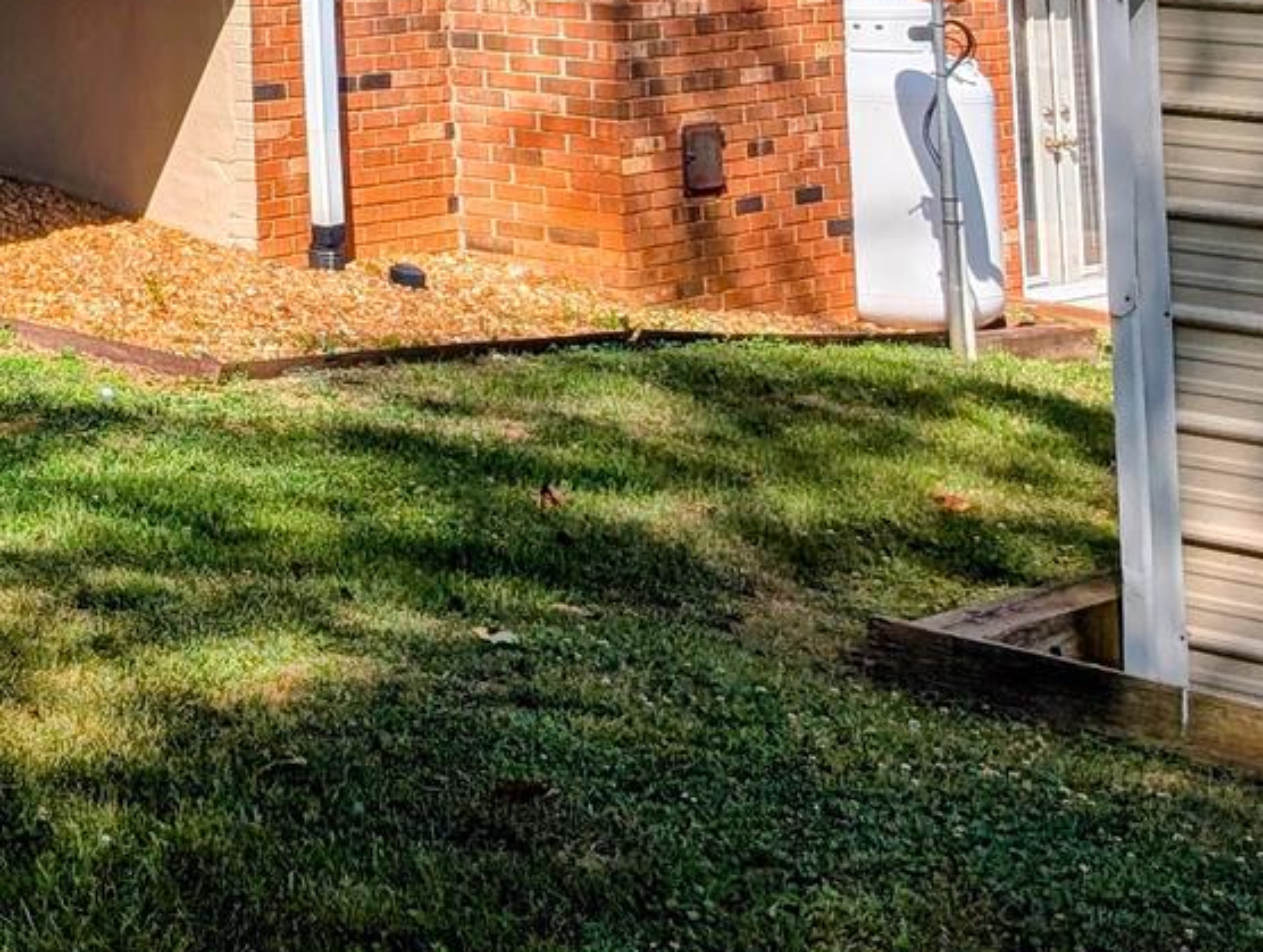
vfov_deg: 15.1
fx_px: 3216
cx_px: -809
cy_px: -616
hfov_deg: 18.7
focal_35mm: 88
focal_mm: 6.9
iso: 20
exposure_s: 1/9901
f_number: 1.68
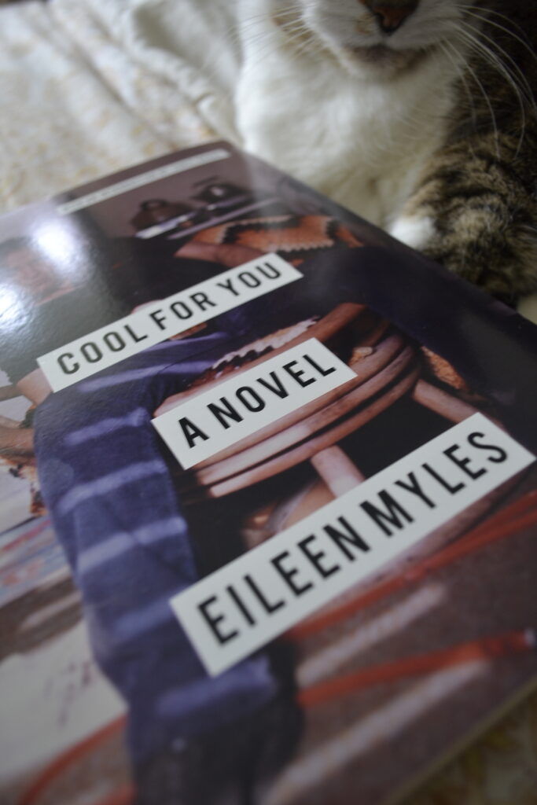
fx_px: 604
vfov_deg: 67.4
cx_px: 268
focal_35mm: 27
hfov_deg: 47.9
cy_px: 402
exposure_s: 1/8
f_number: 3.5
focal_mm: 18
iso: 400
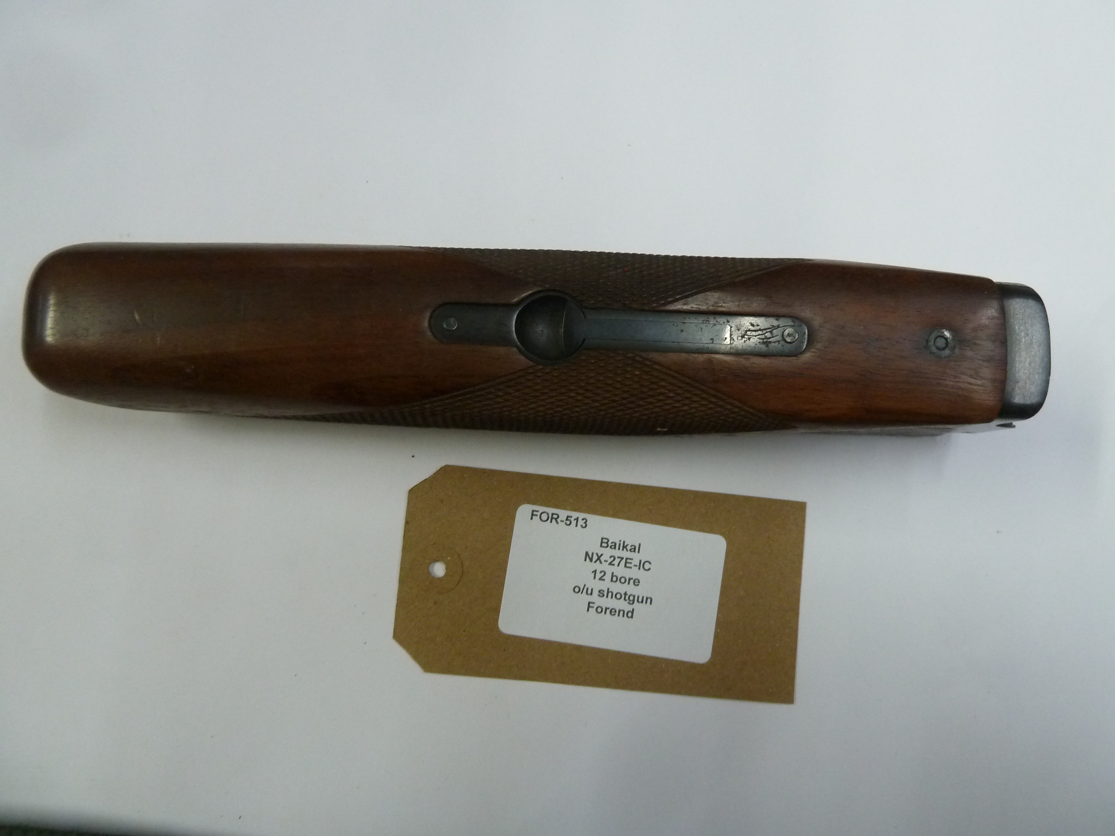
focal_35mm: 25
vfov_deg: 54.9
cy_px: 418
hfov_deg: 69.4
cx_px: 558
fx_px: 805
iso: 320
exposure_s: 1/30
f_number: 3.3
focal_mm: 4.1
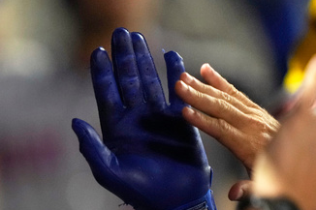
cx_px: -124
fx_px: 11019
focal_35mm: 1256
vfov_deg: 1.1
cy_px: 273
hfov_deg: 1.6
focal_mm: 400
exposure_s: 1/800
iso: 4000
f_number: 2.8
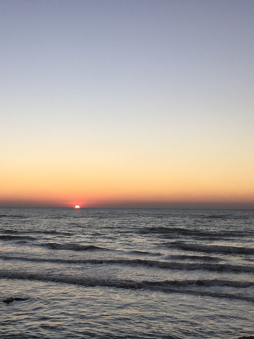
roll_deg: -1.1
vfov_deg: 40.3
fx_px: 460
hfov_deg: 30.4
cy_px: 200
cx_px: 67
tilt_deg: +1.5
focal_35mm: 47
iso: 32
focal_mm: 4.15
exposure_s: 1/439
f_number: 2.2
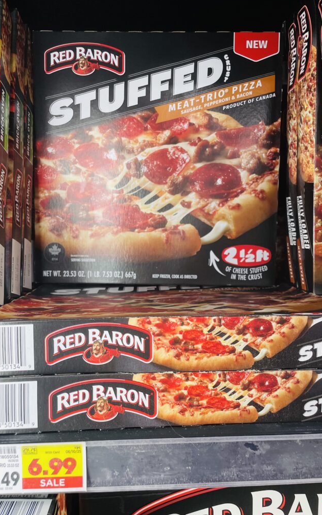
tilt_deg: -5.6
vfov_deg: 66.5
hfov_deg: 44.5
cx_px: 158
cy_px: 254
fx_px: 393
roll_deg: +0.6
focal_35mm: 28
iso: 125
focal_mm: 4.2
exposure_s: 1/120
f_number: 1.6
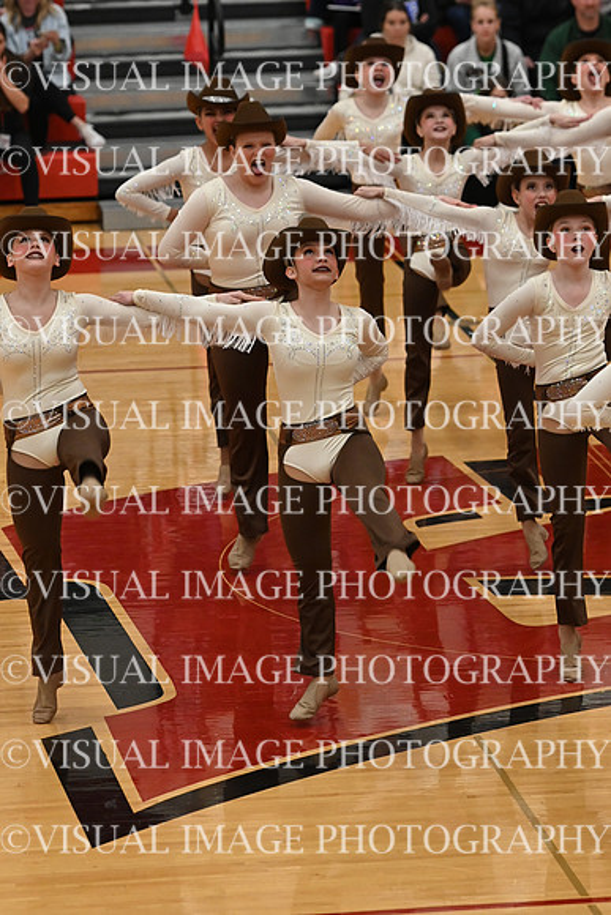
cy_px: 458
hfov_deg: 7.5
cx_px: 306
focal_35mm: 183
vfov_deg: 11.2
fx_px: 4656
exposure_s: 1/400
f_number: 4
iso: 3200
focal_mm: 122
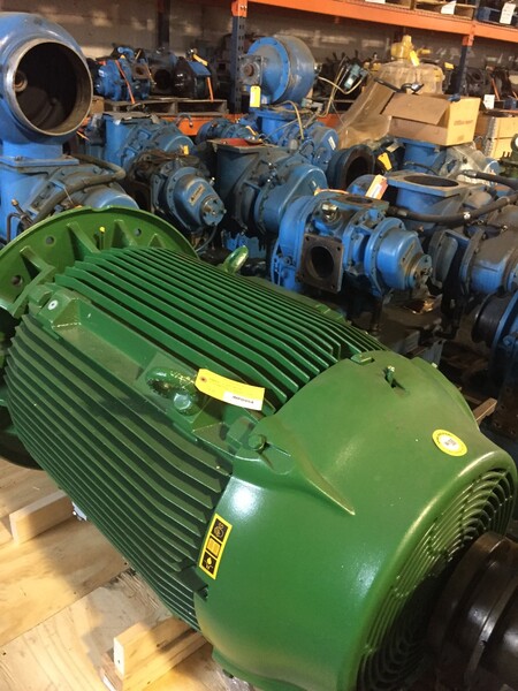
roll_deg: -4.3
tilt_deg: -25.9
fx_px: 579
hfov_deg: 48.2
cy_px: 346
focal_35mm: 29
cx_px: 259
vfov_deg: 61.7
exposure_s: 1/15
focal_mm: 4.15
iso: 320
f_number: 2.2
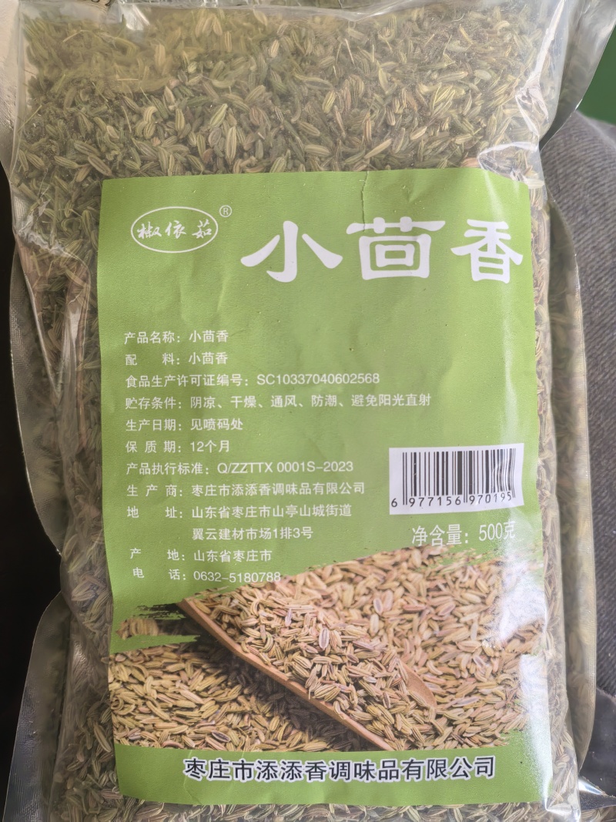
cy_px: 411
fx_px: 641
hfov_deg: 51.3
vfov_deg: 65.3
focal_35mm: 27
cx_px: 308
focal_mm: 5.52
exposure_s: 1/300
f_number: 1.9
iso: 160
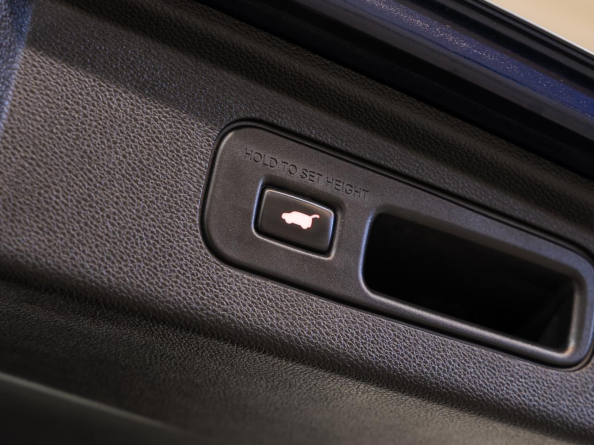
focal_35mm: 100
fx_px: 1712
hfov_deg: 19.7
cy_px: 233
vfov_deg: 14.8
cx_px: 296
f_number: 5.6
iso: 100
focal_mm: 66.4
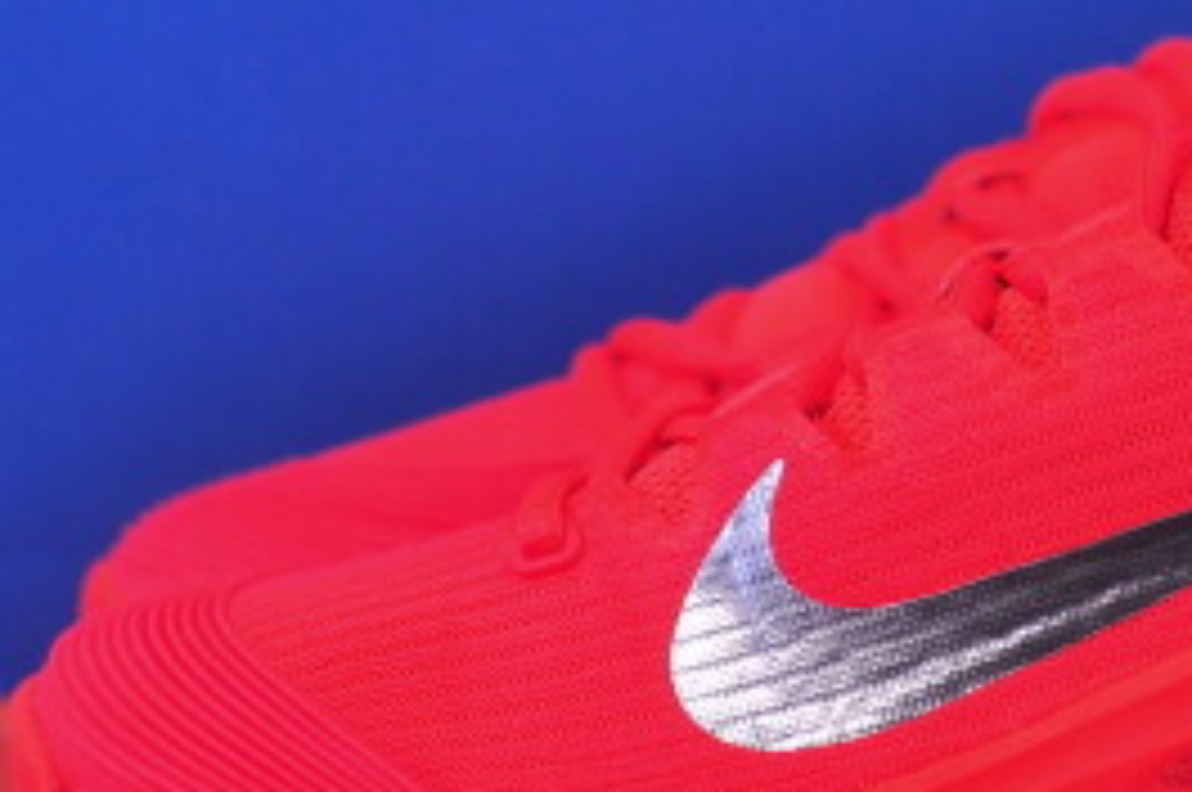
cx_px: 1062
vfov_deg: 6.1
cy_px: 74
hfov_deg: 9.1
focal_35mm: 226
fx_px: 7474
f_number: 2.8
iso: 250
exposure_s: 1/320
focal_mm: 50
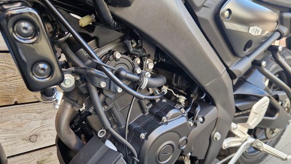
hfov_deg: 71.9
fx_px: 201
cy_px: 87
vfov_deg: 44.4
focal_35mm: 26
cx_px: 149
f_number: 1.8
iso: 80
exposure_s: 1/180
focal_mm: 5.4
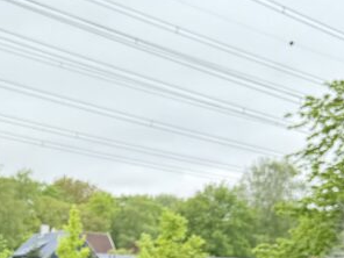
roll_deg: -2.6
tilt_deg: -6.2
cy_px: 378
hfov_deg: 22.4
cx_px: -23
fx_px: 825
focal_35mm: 83
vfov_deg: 16.3
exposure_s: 1/547
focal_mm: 6.76
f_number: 1.78
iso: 100
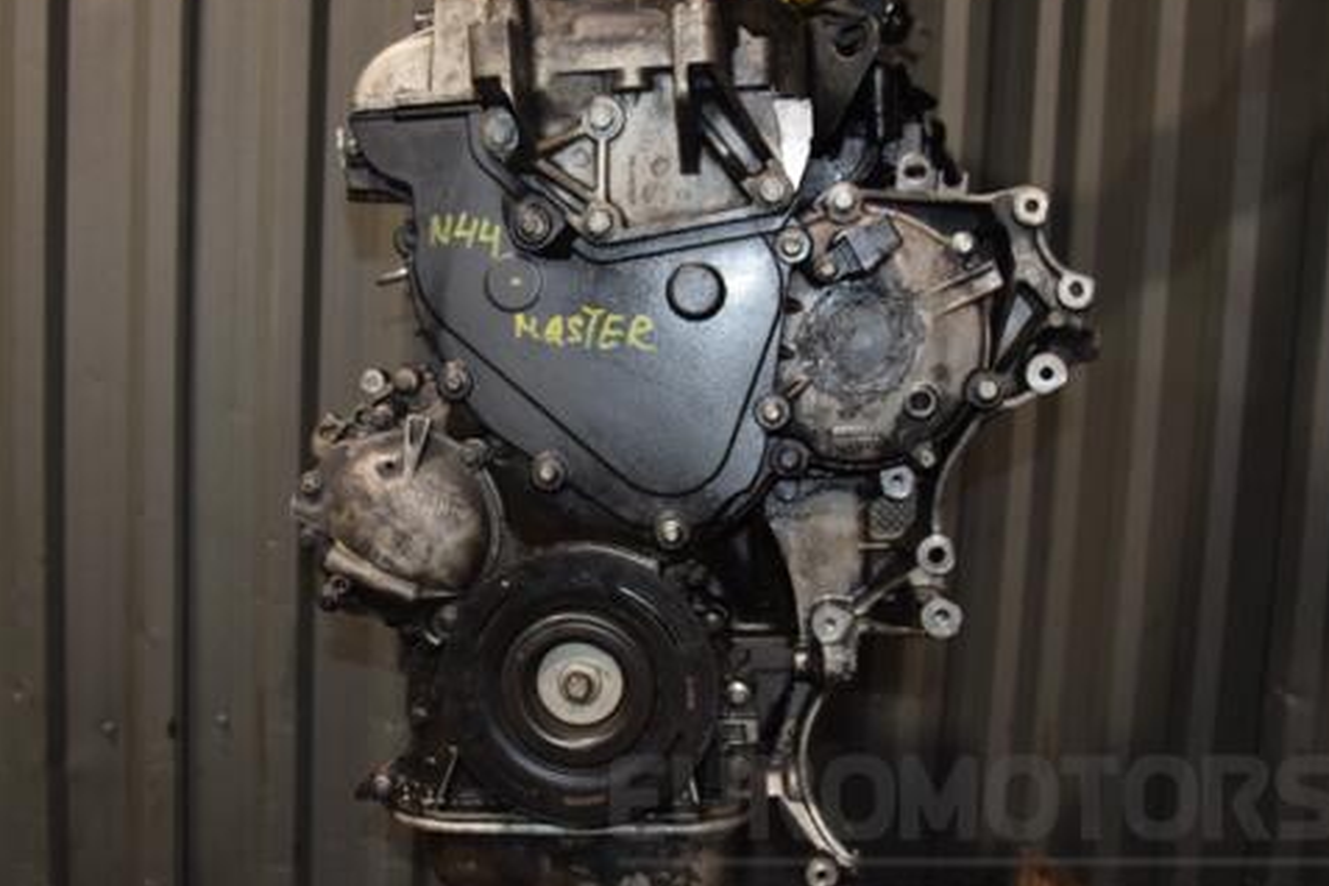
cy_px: 426
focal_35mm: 40
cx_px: 557
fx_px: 1463
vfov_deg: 33.7
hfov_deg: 48.7
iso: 800
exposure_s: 1/60
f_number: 5
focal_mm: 21
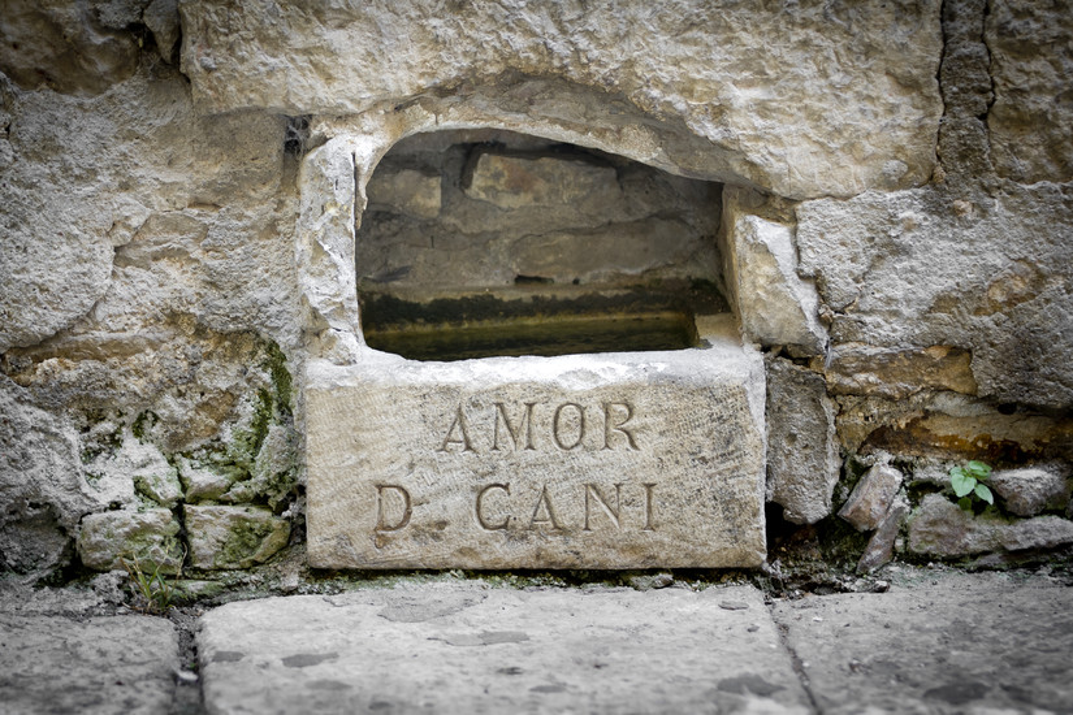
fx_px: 4470
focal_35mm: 150
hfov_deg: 13.7
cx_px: 536
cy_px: 358
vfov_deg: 9.1
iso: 400
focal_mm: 100
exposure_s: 1/100
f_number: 2.8
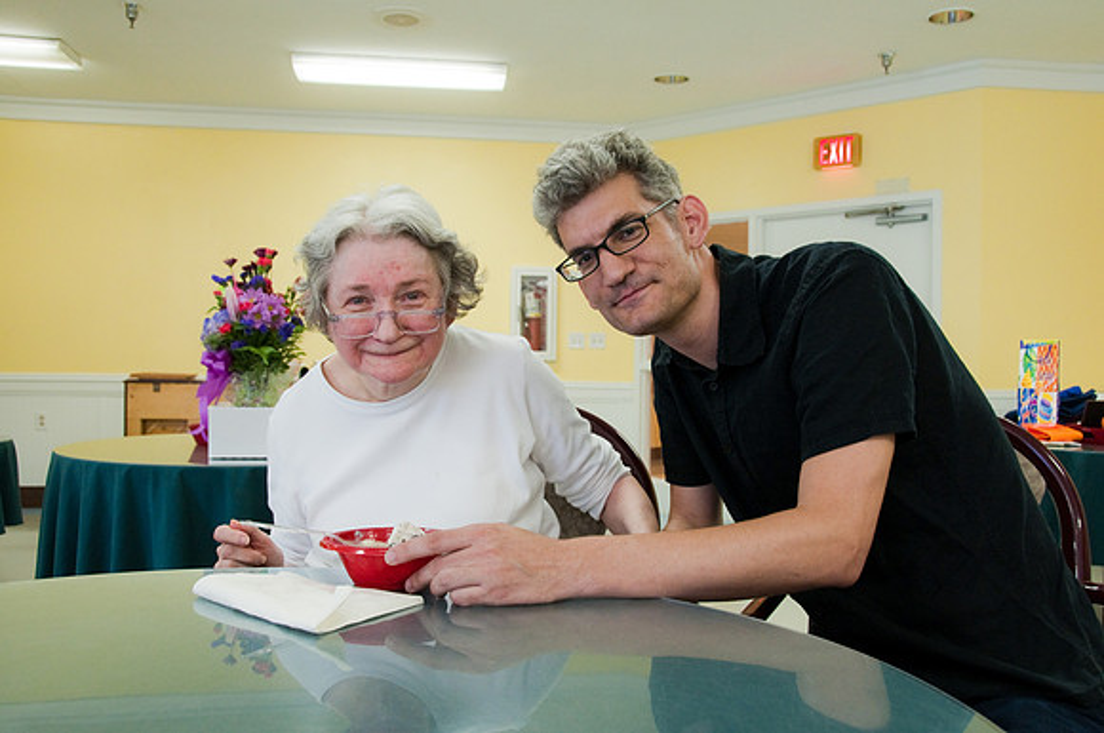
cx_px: 552
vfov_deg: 43.5
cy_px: 366
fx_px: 919
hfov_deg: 62.0
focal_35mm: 30
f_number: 5
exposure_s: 1/30
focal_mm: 20
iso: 640
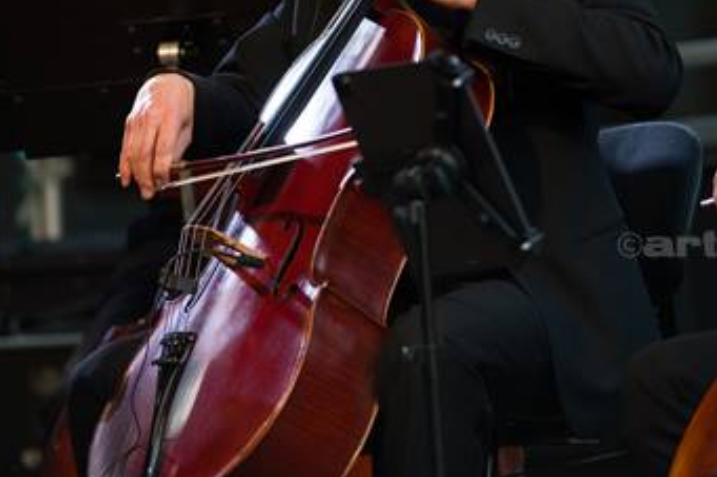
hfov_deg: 3.3
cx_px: 633
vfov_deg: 2.2
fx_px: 12601
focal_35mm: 633
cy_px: 91
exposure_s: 1/1250
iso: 1250
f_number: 2.8
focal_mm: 300
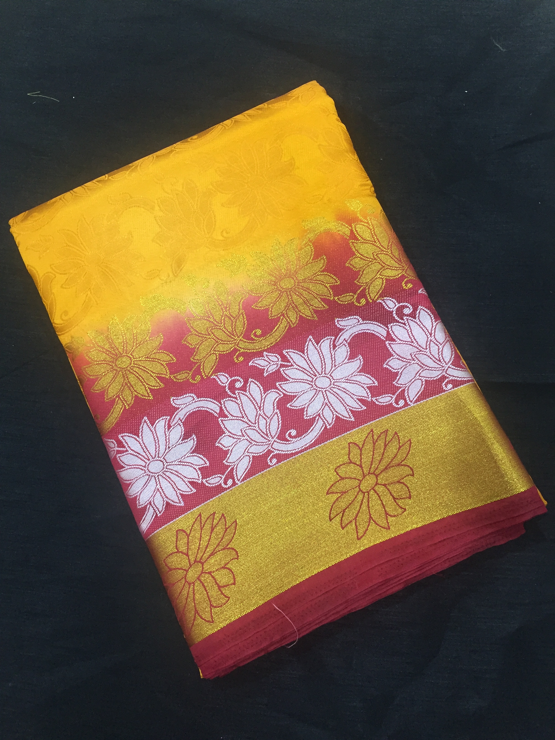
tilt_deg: -80.8
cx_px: 278
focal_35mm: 29
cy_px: 370
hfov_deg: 48.2
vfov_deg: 61.7
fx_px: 620
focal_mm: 4.15
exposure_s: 1/33
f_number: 2.2
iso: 160
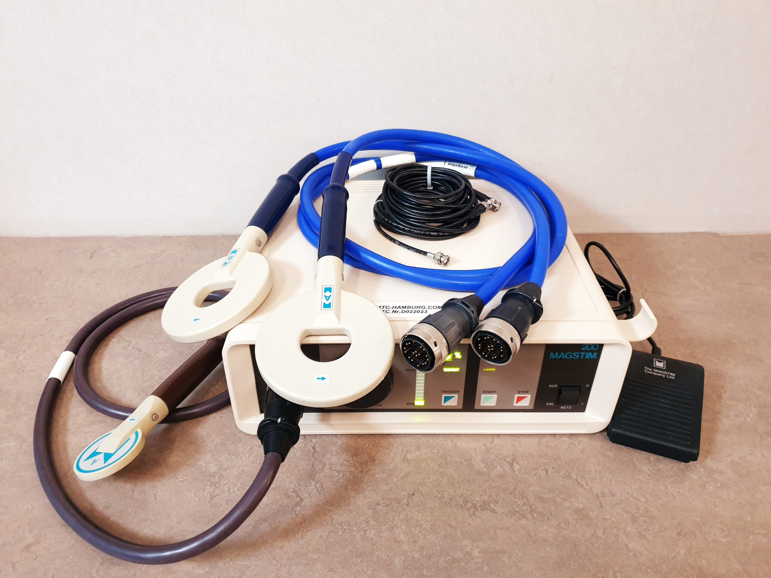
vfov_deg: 53.1
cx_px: 386
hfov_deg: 67.3
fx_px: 579
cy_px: 289
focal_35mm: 26
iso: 200
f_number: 1.5
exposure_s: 1/50
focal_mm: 4.3
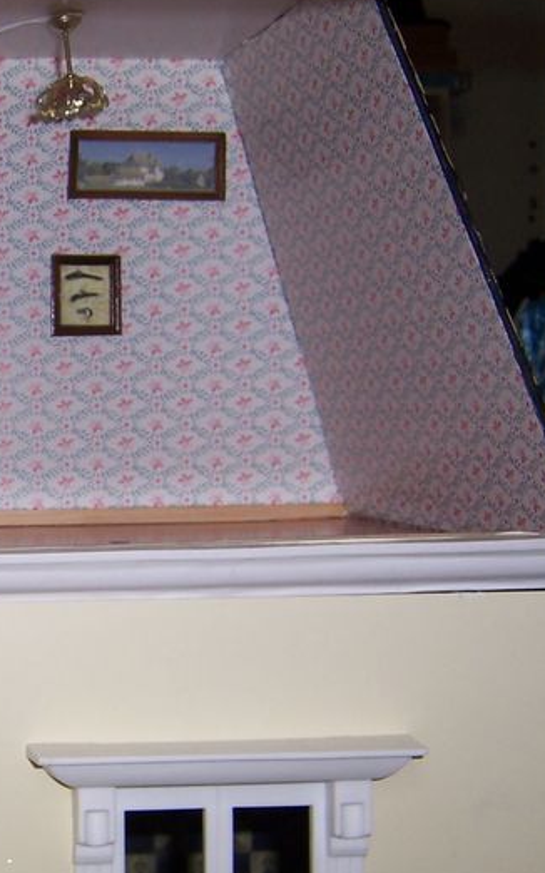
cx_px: -206
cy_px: 468
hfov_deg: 17.9
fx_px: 1593
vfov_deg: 30.6
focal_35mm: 67
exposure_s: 1/60
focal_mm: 5.5
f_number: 2.8
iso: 80
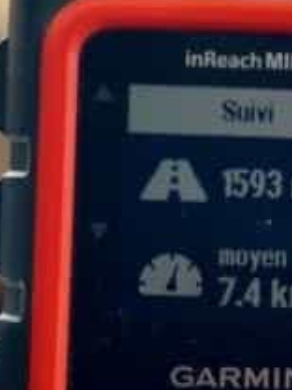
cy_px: 142
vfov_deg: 13.3
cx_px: 421
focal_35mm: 148
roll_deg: -0.7
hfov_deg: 9.8
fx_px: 1665
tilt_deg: -17.5
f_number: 1.78
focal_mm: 6.86
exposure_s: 1/379
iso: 64
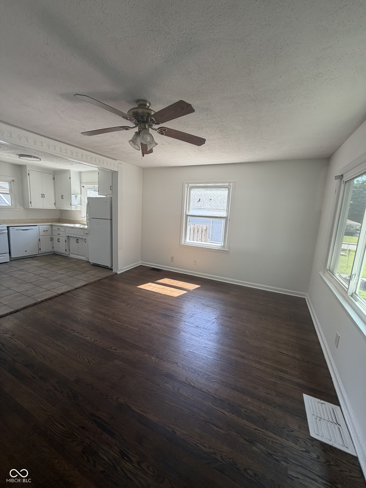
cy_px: 244
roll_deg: -5.9
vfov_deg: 102.1
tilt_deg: -9.6
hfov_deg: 85.7
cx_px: 183
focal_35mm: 14
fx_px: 197
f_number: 2.2
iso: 80
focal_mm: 2.22
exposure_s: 1/121
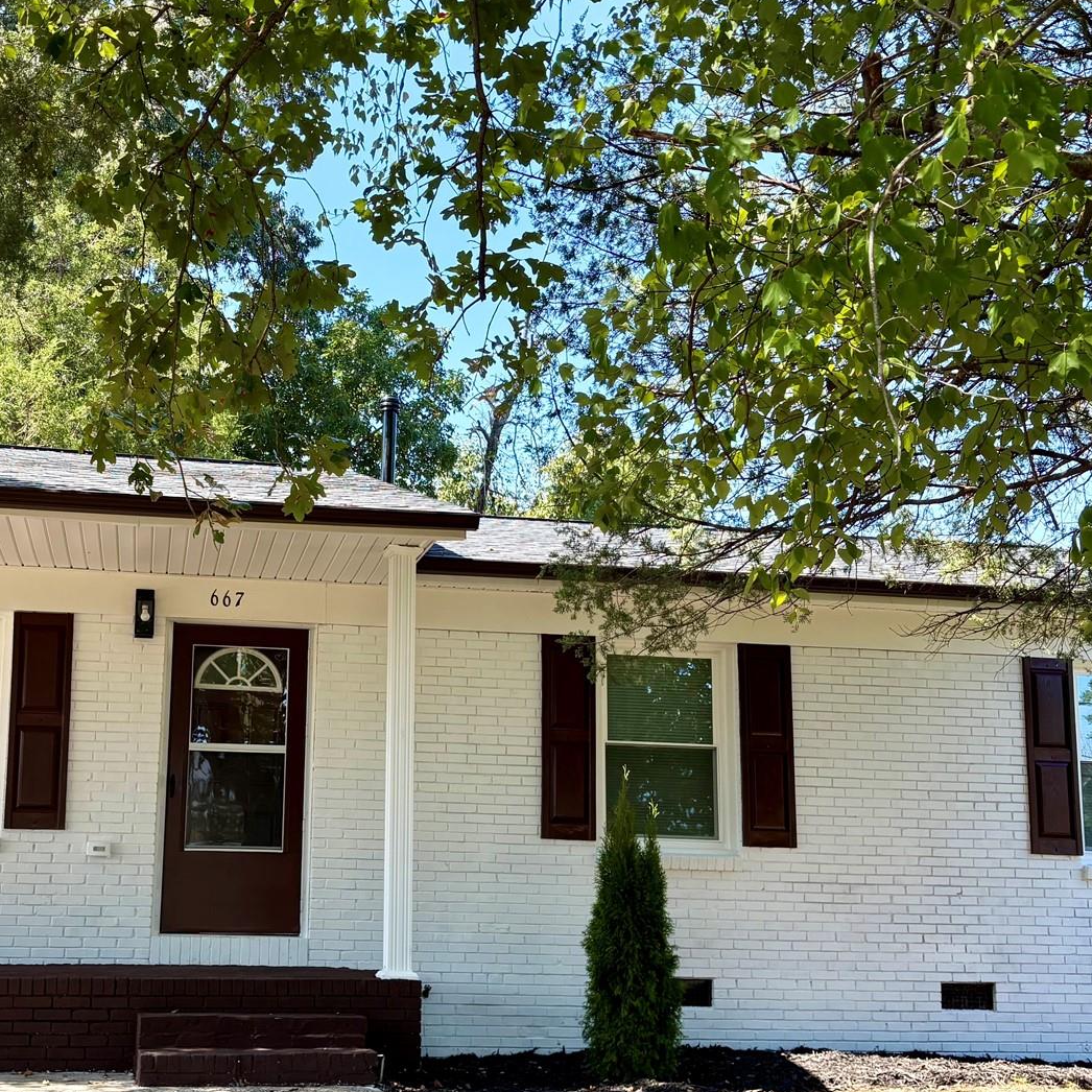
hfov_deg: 37.2
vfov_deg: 37.4
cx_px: 366
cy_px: 647
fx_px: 1606
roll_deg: -0.3
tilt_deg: +9.6
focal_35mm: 45
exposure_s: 1/618
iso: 64
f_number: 1.6
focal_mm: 5.96
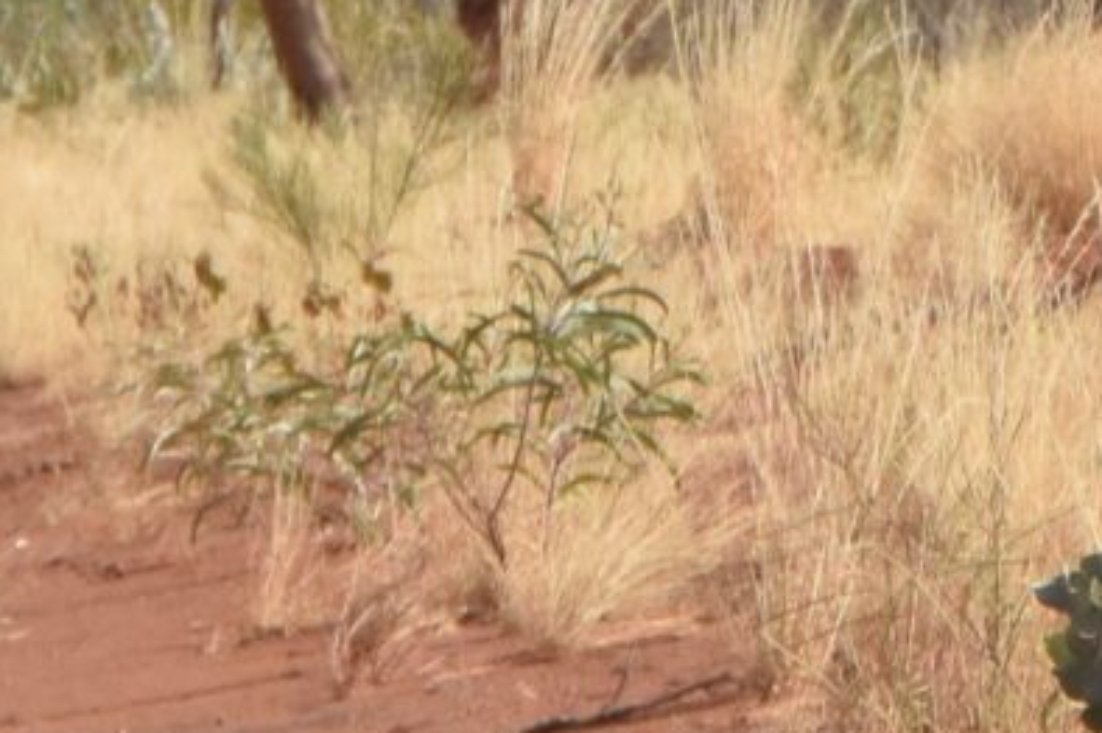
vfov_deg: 1.3
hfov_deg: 2.0
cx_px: 892
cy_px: 365
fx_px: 31327
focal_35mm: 1024
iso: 500
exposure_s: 1/1250
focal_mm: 105
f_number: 9
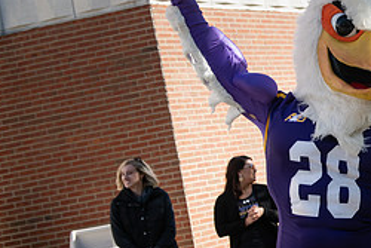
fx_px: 815
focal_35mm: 79
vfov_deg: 17.3
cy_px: 139
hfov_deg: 23.8
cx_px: 420
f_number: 5.6
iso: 400
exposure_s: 1/640
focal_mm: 34
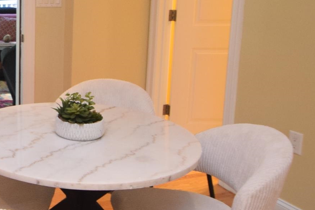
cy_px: 41
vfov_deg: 26.0
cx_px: -13
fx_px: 447
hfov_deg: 34.6
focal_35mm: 51
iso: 1100
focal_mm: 10
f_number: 3.5
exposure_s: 1/60
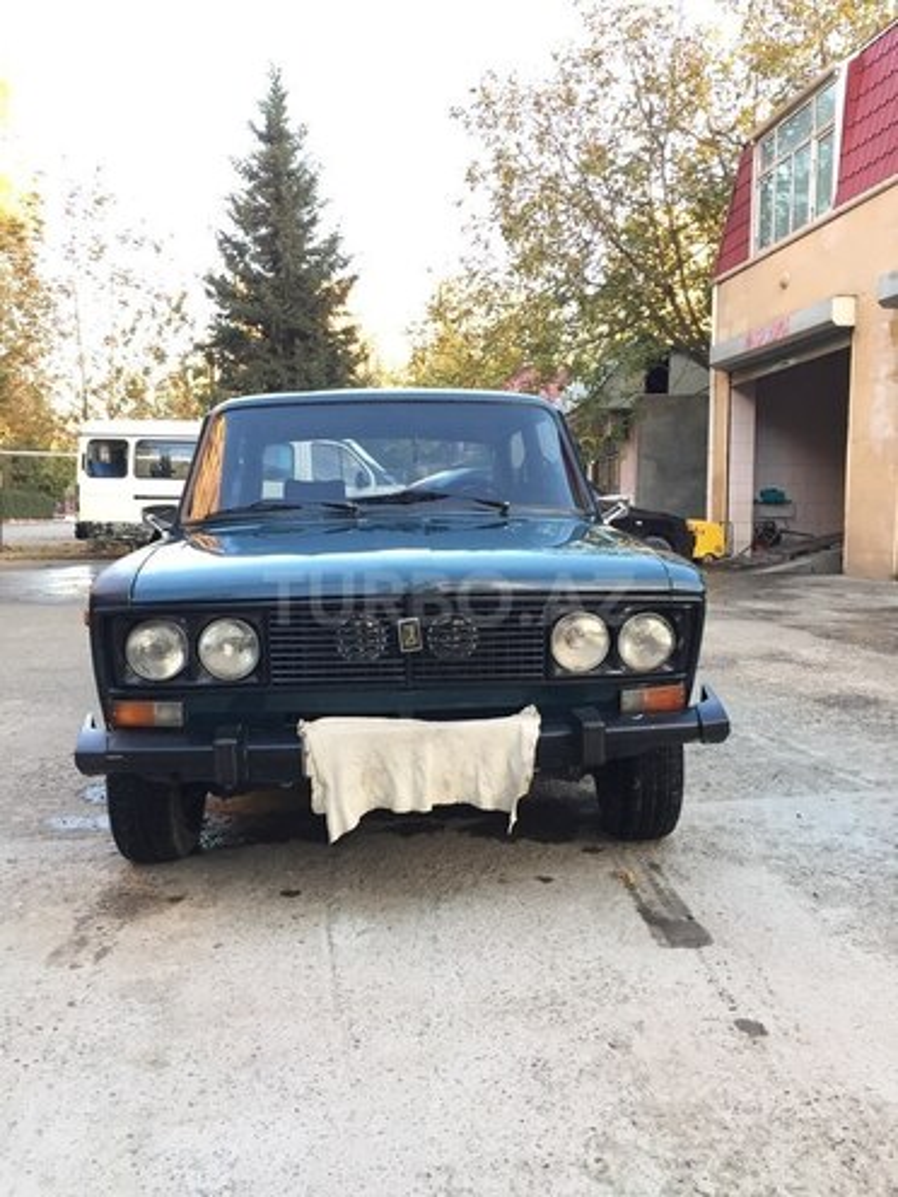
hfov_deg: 48.2
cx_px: 449
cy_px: 598
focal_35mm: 29
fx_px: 1003
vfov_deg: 61.7
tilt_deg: -3.1
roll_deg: +0.6
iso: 50
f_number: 2.2
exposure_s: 1/33
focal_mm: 4.15
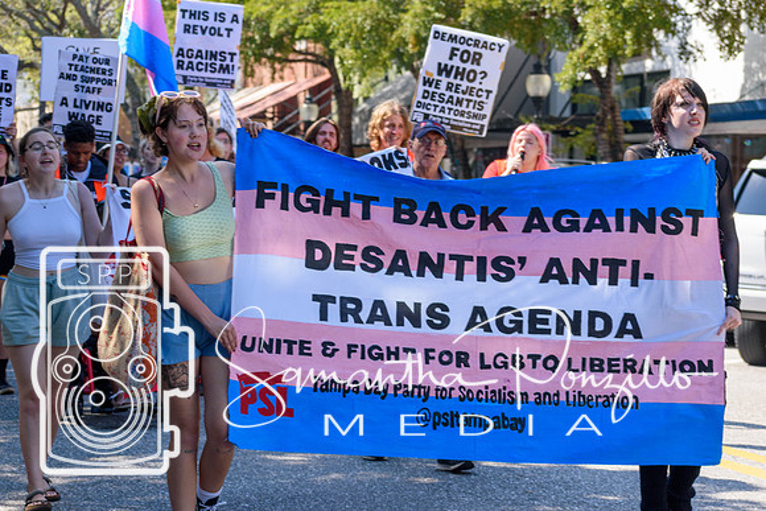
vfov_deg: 13.0
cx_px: 383
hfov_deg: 19.5
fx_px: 2235
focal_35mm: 105
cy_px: 256
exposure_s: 1/500
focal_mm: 70
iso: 280
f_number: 5.6
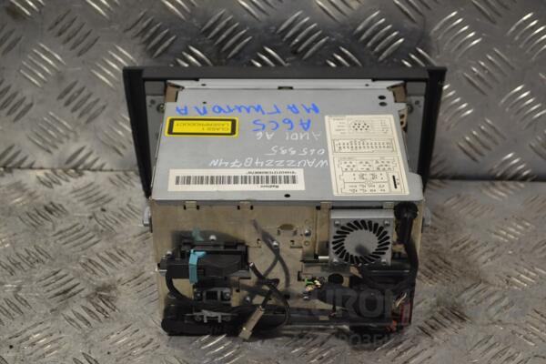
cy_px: 182
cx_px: 273
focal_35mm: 68
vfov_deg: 20.2
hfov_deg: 29.9
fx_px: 1024
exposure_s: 1/125
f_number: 5.3
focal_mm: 45
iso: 400
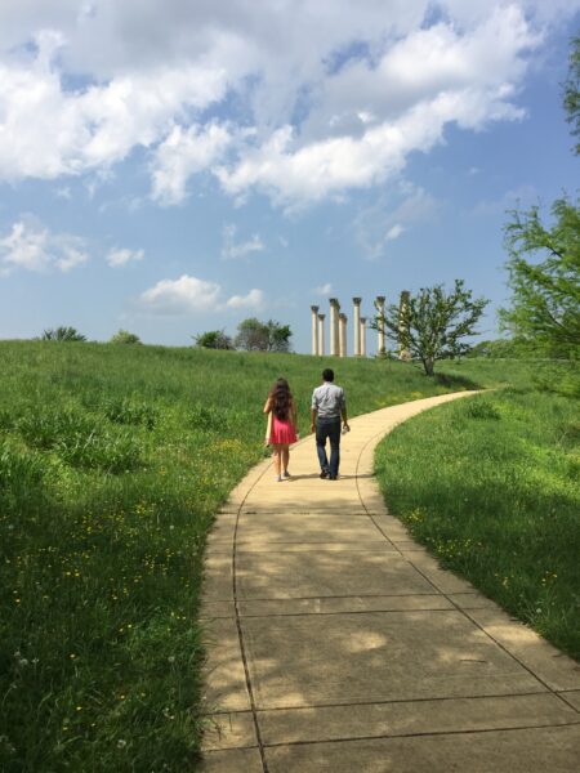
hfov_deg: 48.2
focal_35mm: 29
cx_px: 290
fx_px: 648
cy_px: 386
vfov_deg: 61.7
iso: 32
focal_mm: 4.15
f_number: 2.2
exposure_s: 1/2326
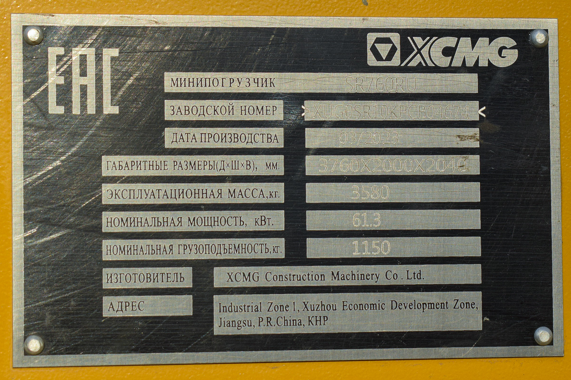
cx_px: 286
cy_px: 190
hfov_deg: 24.6
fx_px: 1308
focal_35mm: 82
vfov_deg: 16.6
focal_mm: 55
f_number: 7.1
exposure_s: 1/800
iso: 200
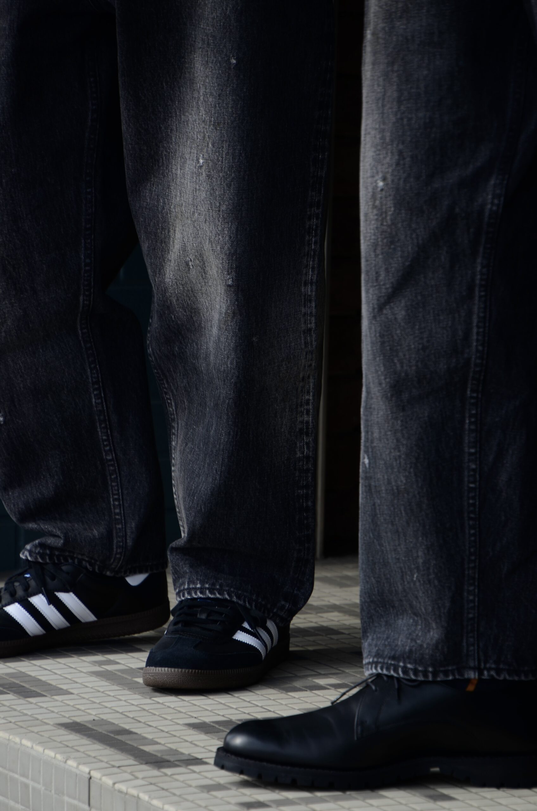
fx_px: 4550
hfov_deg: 6.8
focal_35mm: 202
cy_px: 406
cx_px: 268
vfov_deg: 10.2
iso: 125
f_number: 6
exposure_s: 1/320
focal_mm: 135
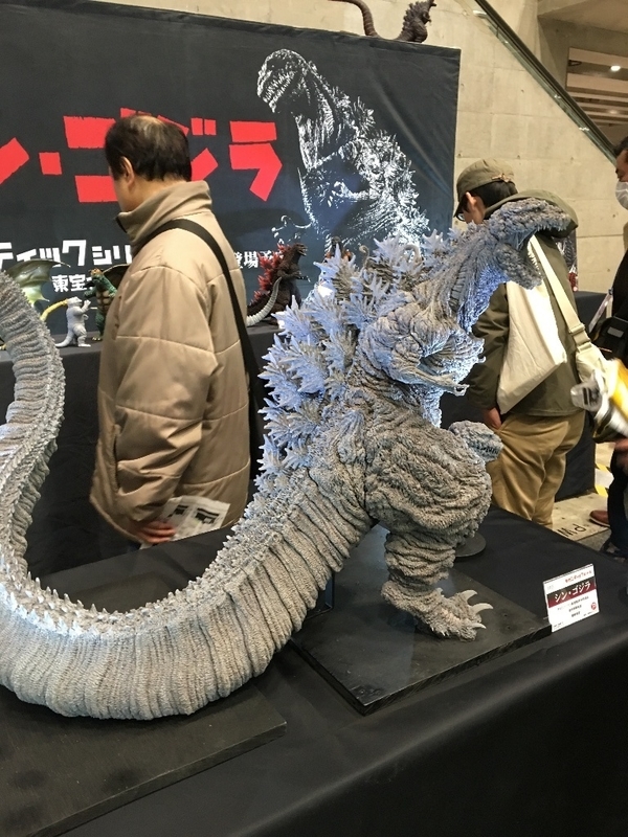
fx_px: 701
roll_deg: +1.1
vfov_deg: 61.7
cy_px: 418
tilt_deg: -14.4
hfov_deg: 48.2
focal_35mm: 29
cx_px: 314
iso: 100
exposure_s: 1/8
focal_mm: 4.15
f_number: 2.2
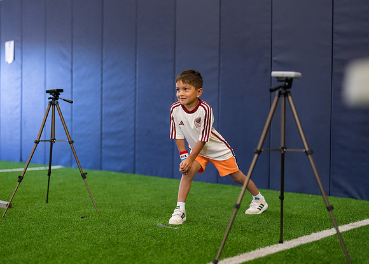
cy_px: 132
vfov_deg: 26.6
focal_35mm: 53
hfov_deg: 36.6
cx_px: 184
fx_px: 558
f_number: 1.2
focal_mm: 50
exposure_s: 1/1000
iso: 1600
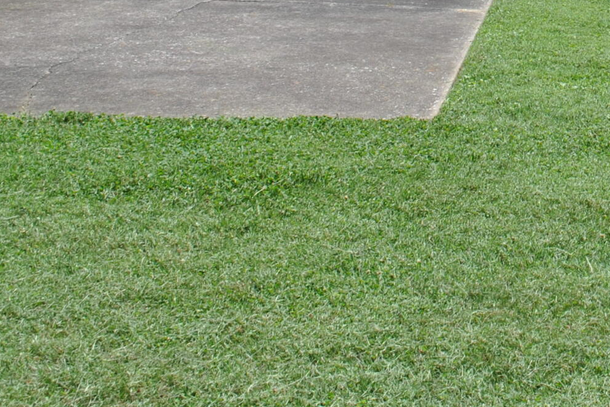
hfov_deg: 23.2
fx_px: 1389
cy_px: -138
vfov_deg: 15.7
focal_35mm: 82
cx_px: 678
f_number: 7.1
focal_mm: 18
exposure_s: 1/200
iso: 100
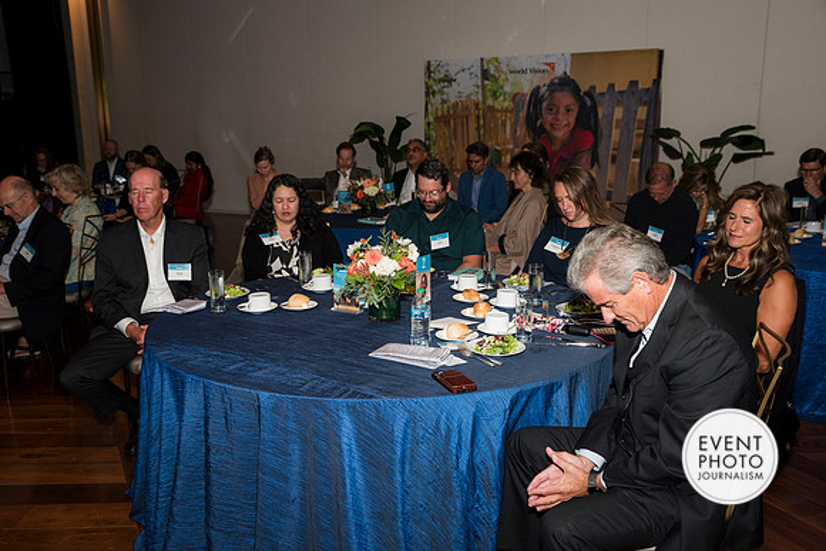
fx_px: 734
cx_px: 413
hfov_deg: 58.7
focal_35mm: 32
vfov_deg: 41.1
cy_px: 276
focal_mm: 32
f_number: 5
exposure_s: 1/125
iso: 800
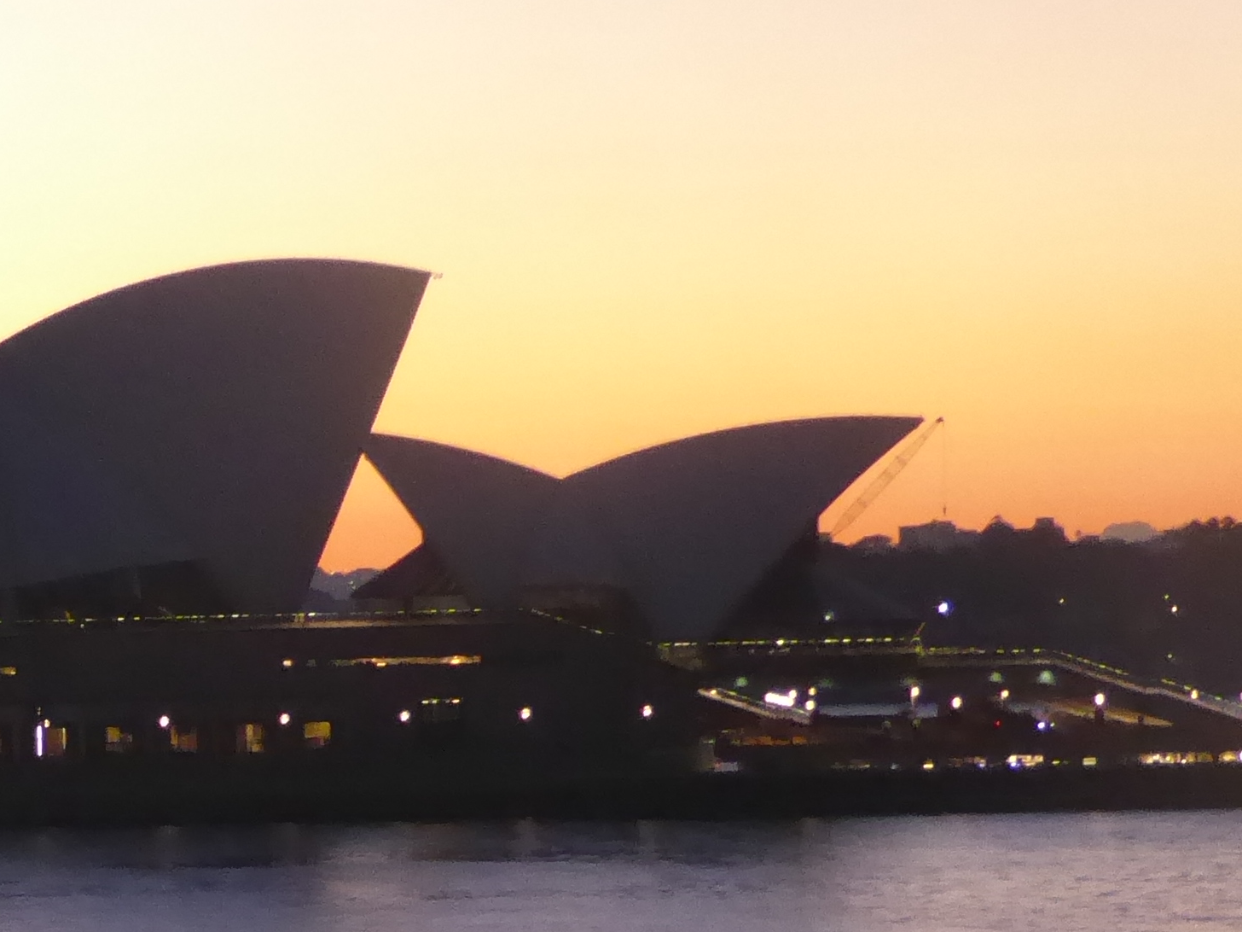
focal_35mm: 206
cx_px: -316
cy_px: 945
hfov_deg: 9.5
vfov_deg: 7.2
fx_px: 7391
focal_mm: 12.5
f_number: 4.5
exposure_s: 1/15
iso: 800
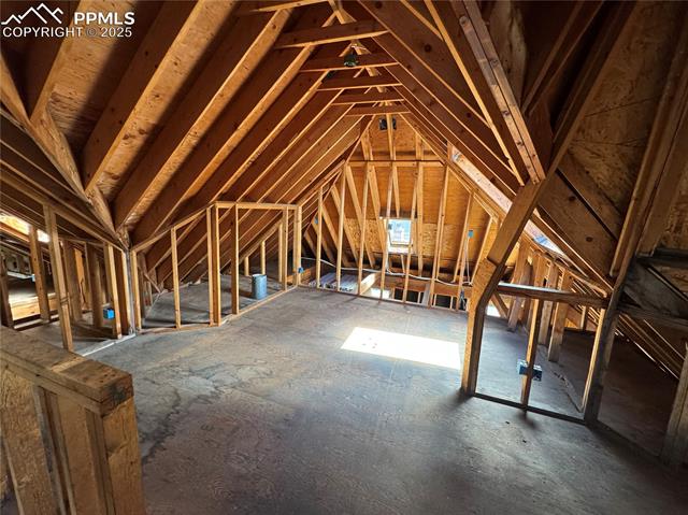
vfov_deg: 85.6
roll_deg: -3.7
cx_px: 344
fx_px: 278
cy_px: 258
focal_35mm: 14
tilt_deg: -10.3
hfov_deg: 102.1
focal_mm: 2.22
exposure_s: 1/99
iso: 320
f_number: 2.2
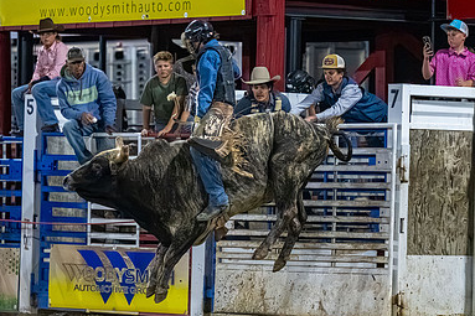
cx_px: 226
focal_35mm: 314
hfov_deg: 6.6
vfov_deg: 4.4
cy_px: 214
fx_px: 4141
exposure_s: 1/800
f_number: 2.8
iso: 6400
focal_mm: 150
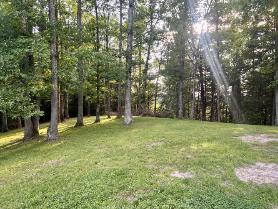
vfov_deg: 53.0
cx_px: 139
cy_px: 104
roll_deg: -1.4
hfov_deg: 67.3
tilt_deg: -0.6
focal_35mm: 26
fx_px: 209
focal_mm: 5.7
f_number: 1.5
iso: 64
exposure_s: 1/137
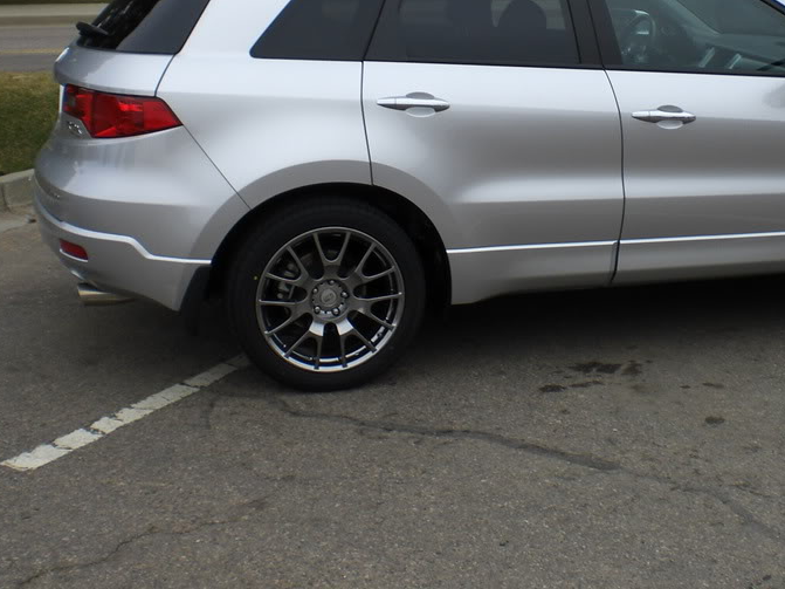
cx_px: 546
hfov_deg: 32.8
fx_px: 1315
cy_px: 205
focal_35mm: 58
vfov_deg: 25.1
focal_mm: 6.3
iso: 50
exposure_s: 1/160
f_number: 4.4
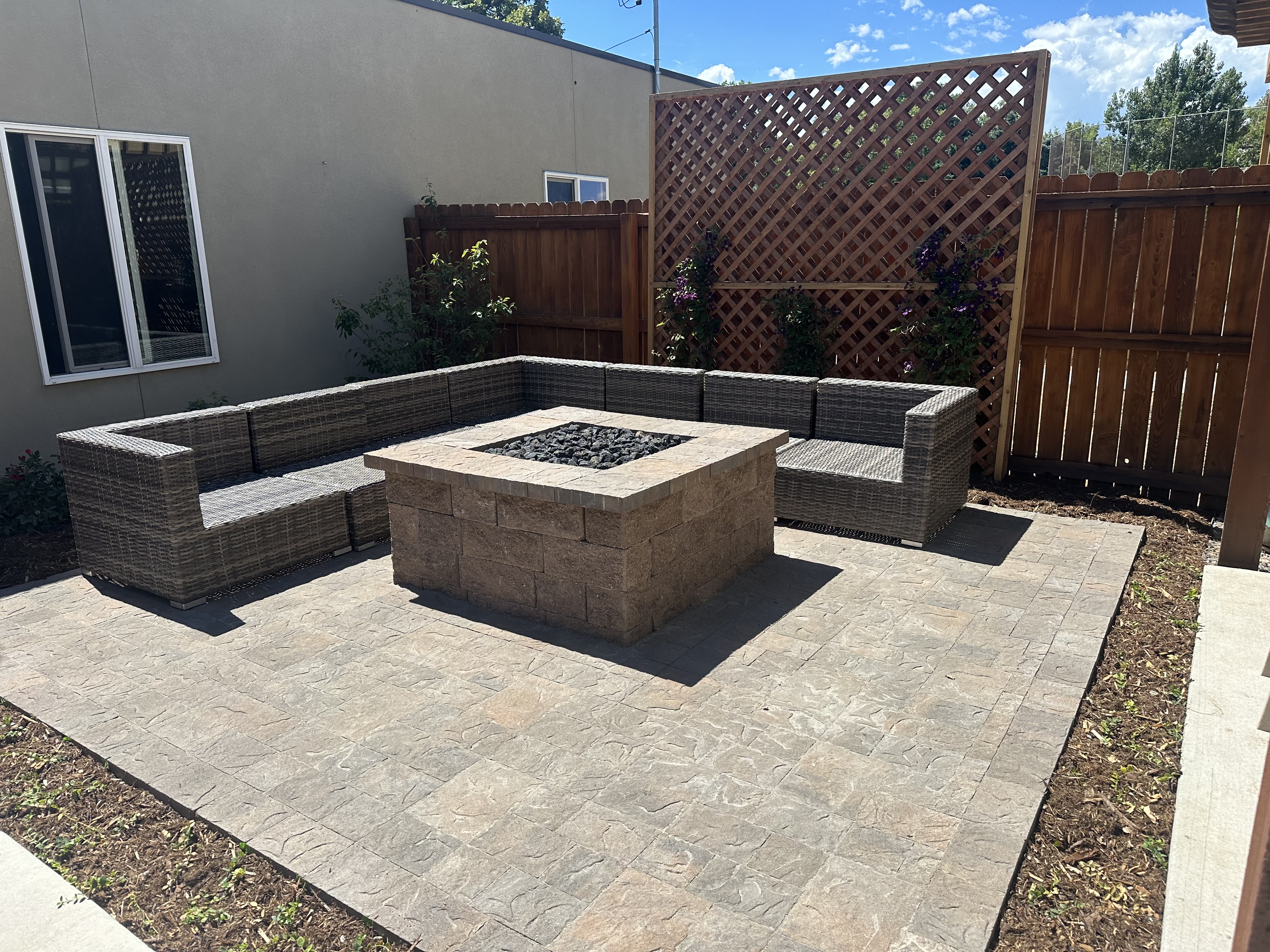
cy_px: 476
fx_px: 881
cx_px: 635
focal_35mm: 24
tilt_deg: -13.8
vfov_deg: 56.8
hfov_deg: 71.6
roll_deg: +1.3
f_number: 1.78
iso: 80
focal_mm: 6.86
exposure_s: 1/3247
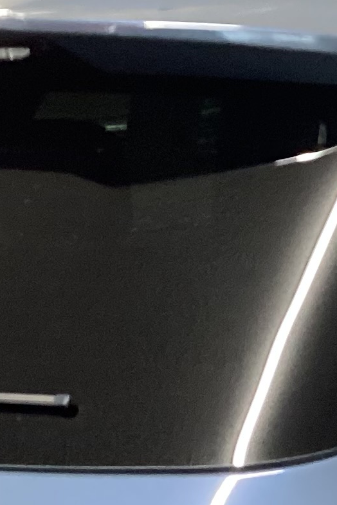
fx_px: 1880
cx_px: 322
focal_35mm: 134
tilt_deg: -21.4
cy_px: 639
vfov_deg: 14.7
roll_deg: +1.7
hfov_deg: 10.2
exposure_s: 1/30
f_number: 2.4
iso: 320
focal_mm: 3.3
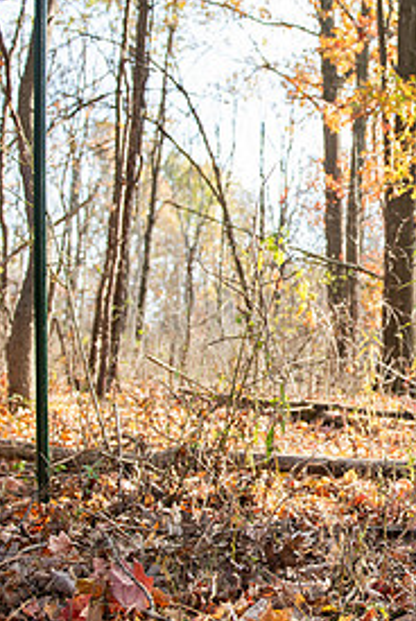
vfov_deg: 33.9
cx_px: 477
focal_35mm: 59
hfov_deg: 21.6
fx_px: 1020
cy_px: 322
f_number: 3.2
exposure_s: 1/400
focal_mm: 28
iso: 250
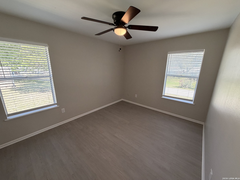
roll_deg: +0.1
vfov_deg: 85.7
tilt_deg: -14.4
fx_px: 97
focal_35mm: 14
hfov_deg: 102.1
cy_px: 90
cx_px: 120
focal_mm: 2.22
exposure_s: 1/120
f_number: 2.2
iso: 200
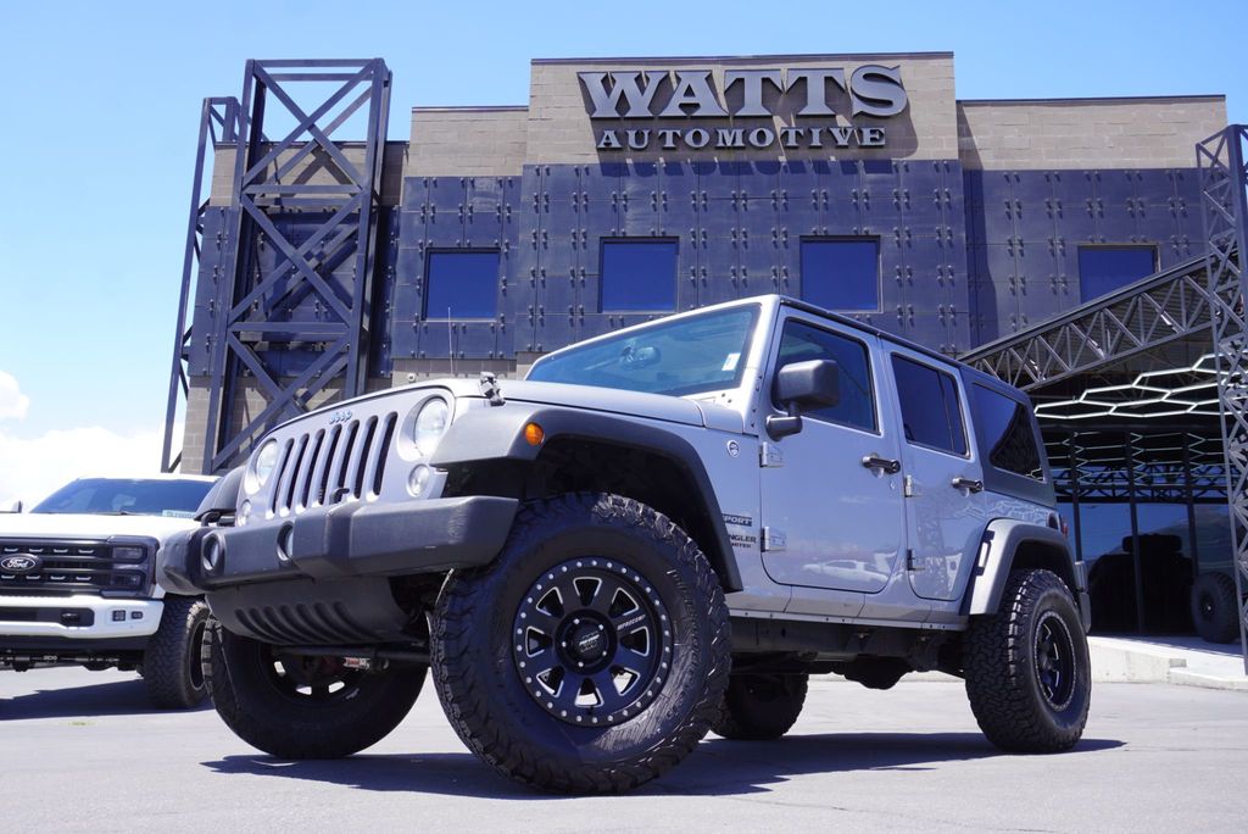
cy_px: 417
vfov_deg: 41.8
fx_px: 1093
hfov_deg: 59.5
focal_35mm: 32
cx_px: 624
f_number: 7.1
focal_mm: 21
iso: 100
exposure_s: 1/100
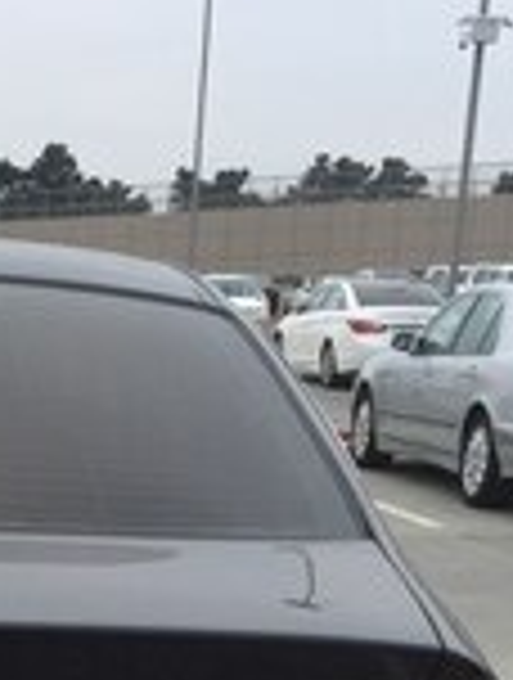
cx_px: -54
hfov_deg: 15.2
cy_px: 968
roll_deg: -1.0
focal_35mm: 95
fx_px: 1869
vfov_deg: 18.6
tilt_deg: -19.0
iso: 32
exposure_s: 1/50
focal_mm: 4.15
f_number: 2.2
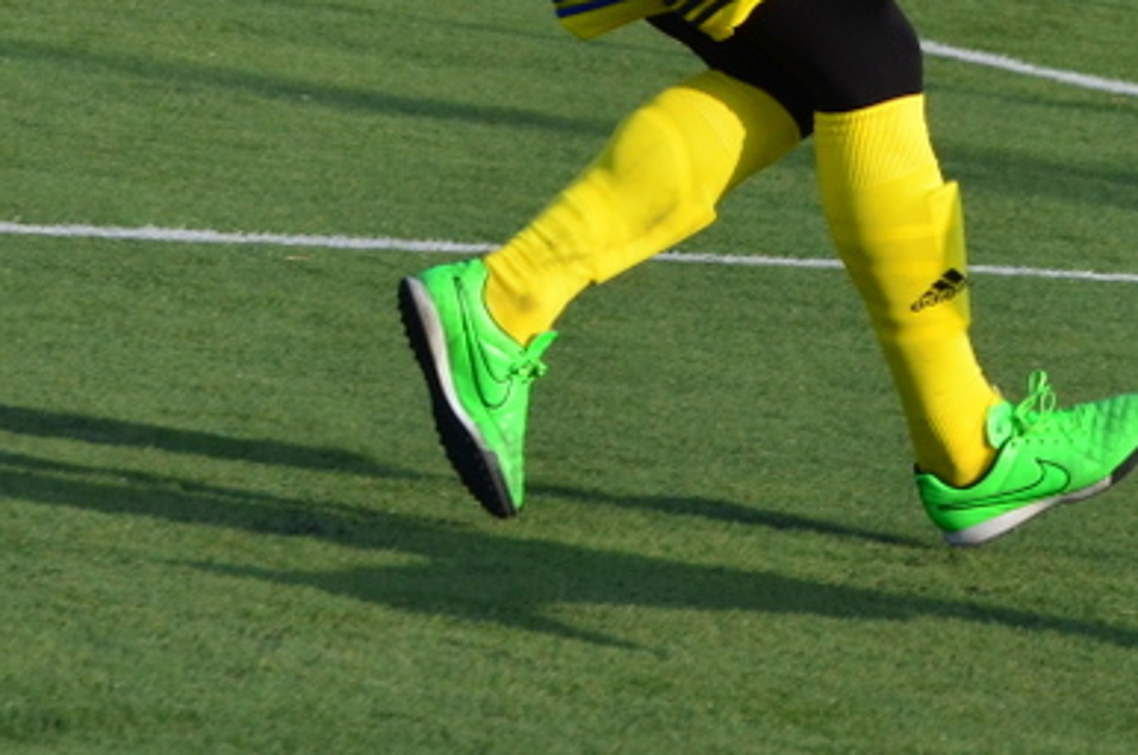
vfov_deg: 3.6
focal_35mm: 382
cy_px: -134
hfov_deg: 5.4
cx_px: 1383
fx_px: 12055
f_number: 9
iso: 800
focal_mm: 82
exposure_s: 1/1250
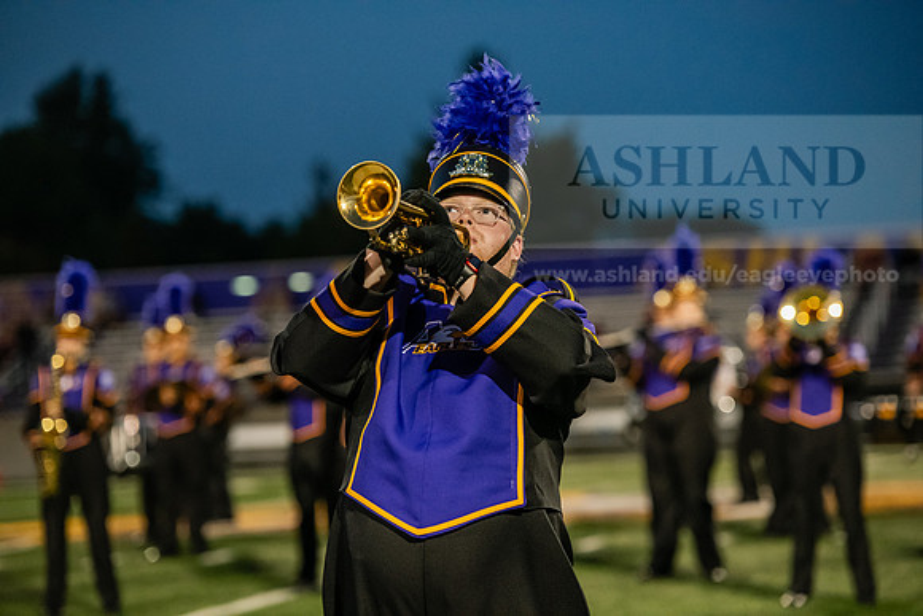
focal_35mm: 135
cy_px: 308
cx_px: 462
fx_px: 3462
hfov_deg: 15.2
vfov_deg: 10.2
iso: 4000
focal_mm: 135
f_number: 3.2
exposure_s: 1/640
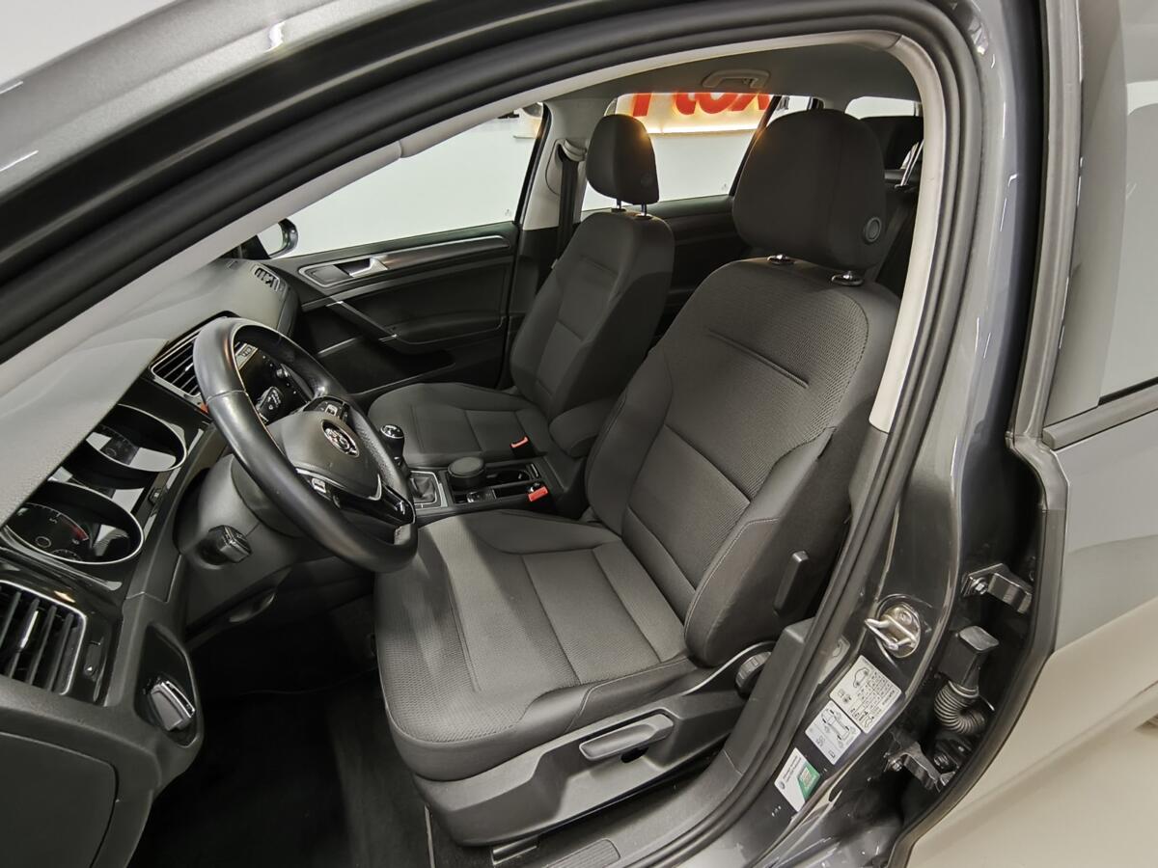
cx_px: 579
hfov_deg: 94.5
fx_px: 535
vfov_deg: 78.1
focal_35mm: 16
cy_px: 434
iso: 1250
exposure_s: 1/20
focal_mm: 1.65
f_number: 2.2
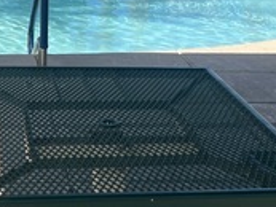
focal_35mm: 100
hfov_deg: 19.2
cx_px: 17
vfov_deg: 14.4
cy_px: -32
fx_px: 798
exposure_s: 1/4274
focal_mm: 5.7
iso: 50
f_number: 1.5
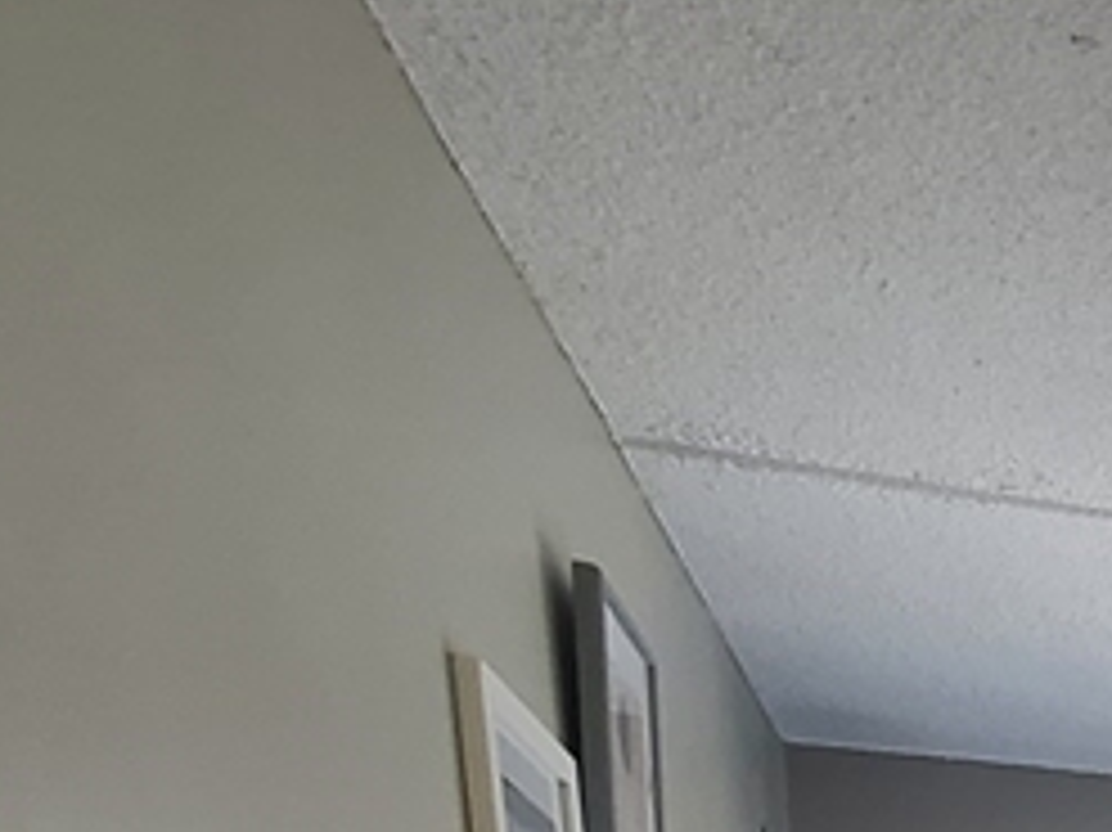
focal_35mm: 54
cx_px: 2084
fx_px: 1734
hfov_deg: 21.0
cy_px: 1561
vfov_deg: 19.2
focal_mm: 2.2
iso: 400
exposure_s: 1/60
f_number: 2.2
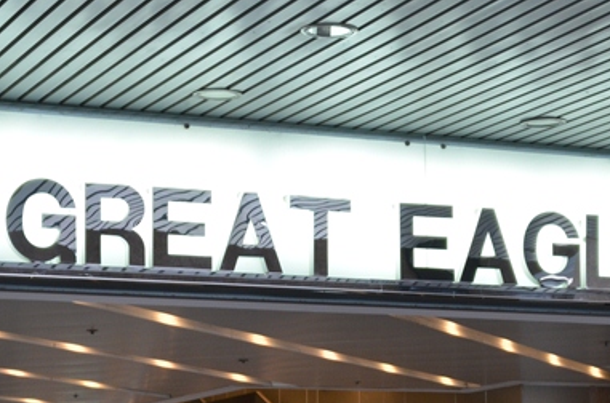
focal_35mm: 113
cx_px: 256
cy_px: 425
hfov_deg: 18.1
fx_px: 1910
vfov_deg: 11.9
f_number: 4
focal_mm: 28
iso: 400
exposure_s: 1/60
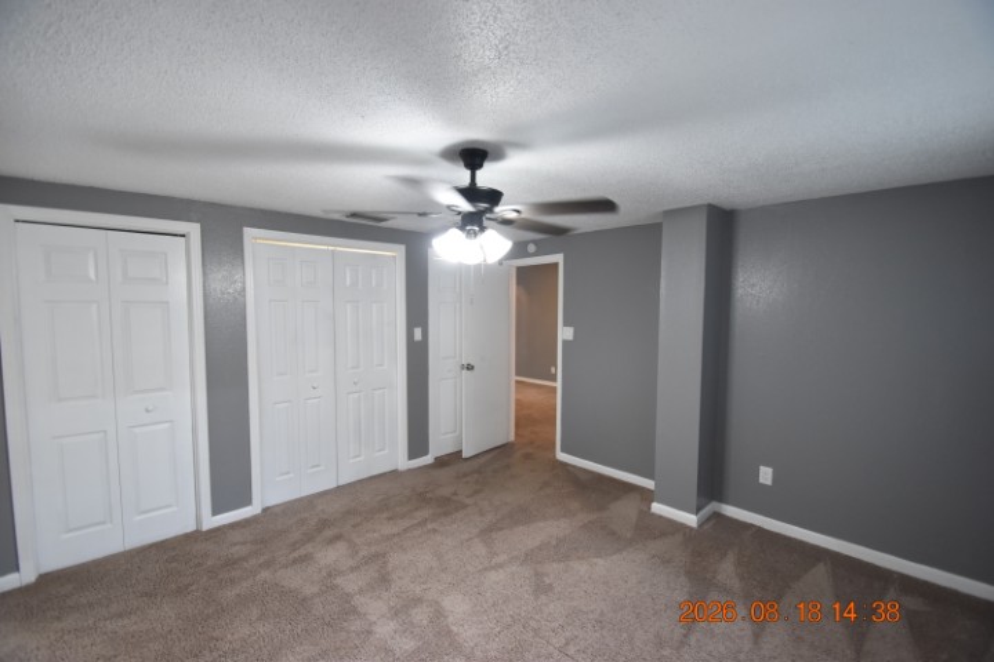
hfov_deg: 100.4
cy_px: 331
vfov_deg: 77.3
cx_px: 497
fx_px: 414
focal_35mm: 15
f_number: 3.5
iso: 900
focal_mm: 10
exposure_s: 1/60
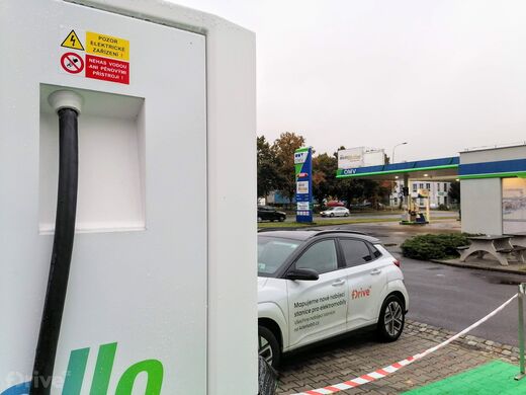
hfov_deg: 65.3
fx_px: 410
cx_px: 263
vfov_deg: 51.4
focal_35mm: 27
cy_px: 198
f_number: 1.8
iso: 64
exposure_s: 1/50
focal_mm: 5.3
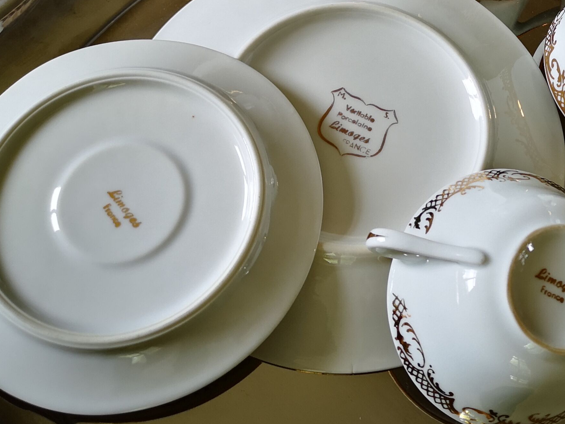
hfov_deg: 32.9
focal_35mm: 56
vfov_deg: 25.6
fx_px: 914
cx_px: 490
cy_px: 73
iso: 200
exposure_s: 1/36
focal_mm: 5.58
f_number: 1.8
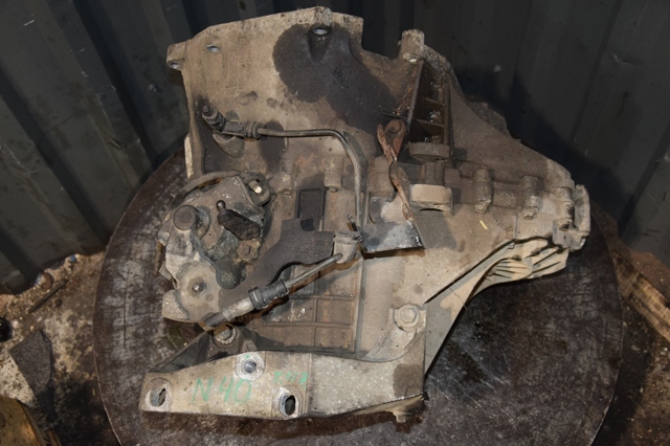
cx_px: 335
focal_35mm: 45
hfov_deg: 43.6
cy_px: 223
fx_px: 837
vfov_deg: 29.8
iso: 800
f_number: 5
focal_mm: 30
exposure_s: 1/60
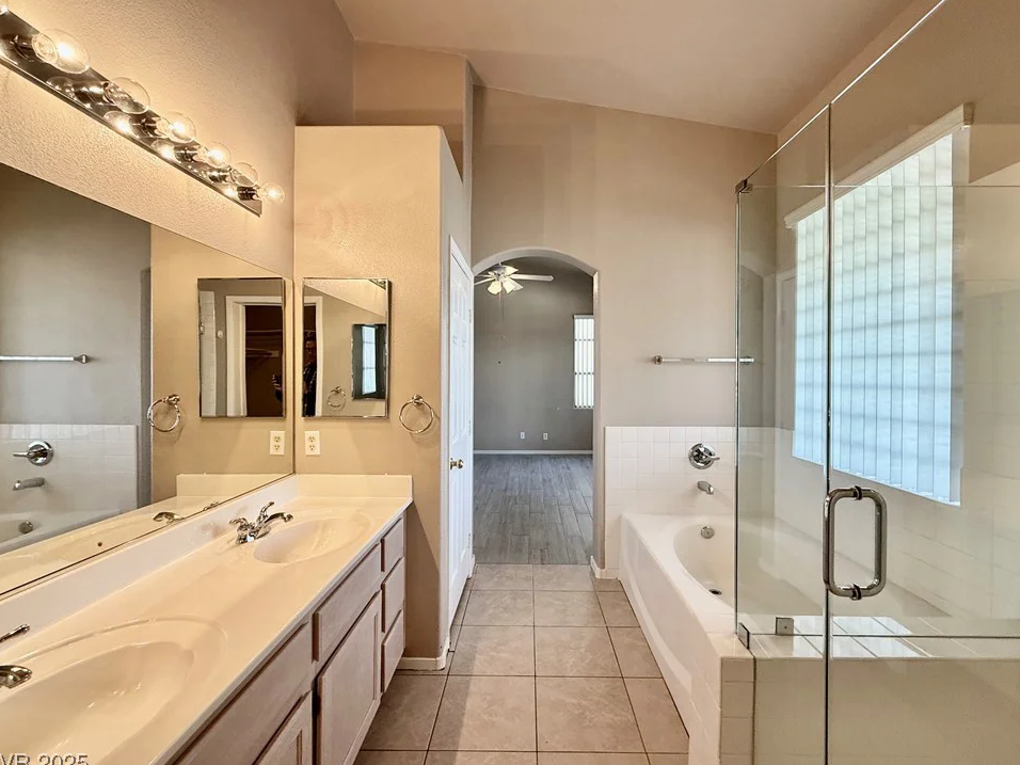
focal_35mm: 15
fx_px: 442
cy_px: 377
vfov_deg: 81.7
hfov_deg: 98.1
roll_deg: +0.0
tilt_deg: -0.3
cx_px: 526
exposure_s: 1/60
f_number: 2.2
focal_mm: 2.22
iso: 250
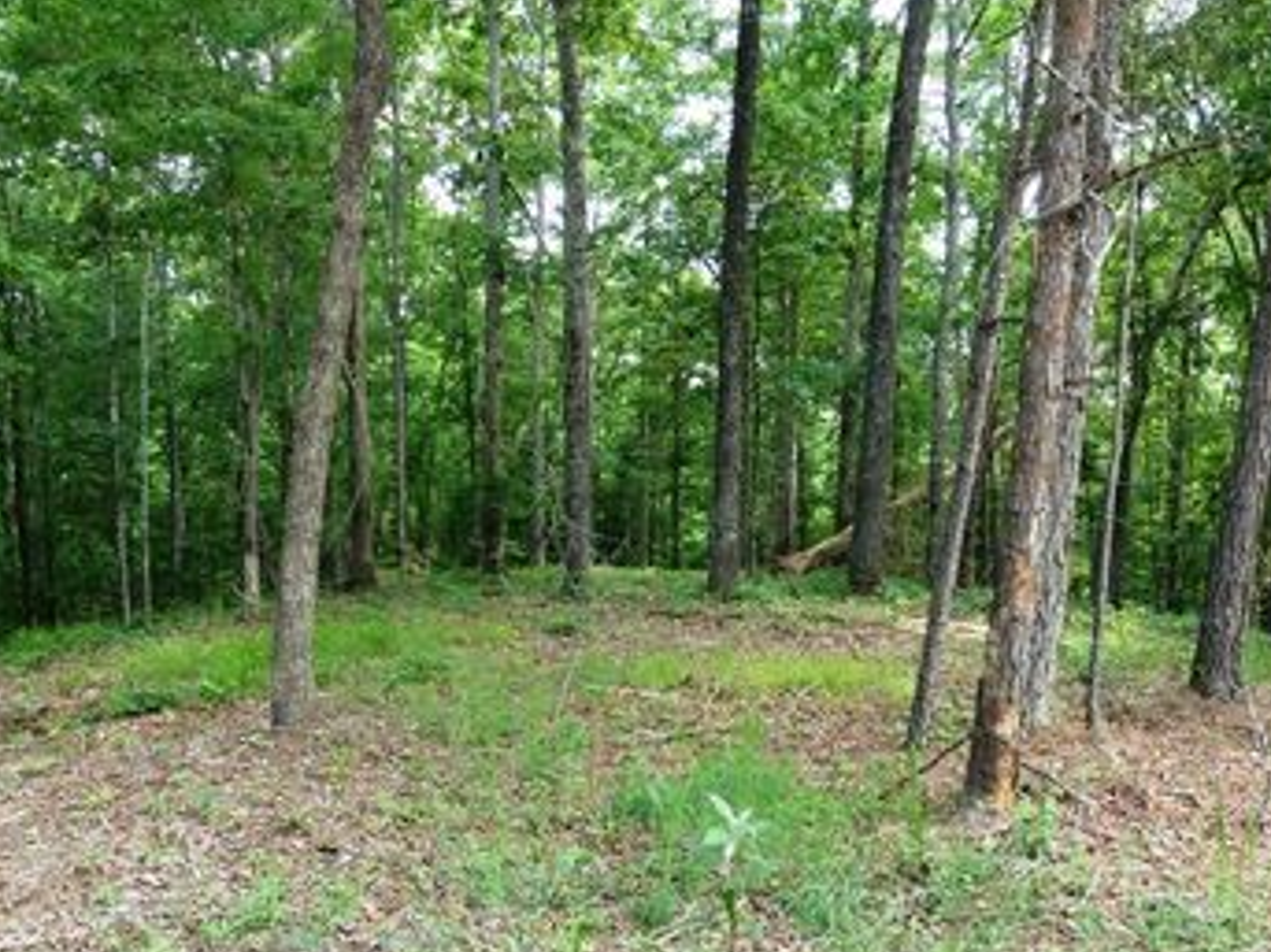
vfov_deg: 40.6
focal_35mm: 35
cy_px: 550
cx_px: 652
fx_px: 1285
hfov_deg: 52.6
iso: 160
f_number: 3.3
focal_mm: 4.3
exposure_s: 1/60
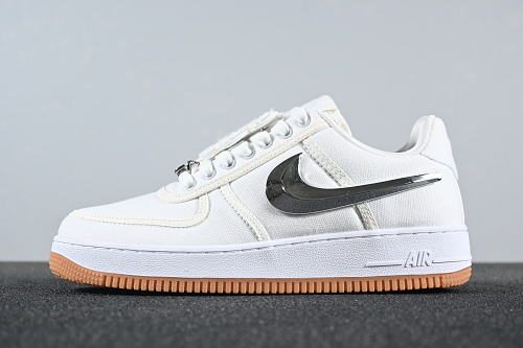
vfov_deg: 21.6
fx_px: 915
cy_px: 174
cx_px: 262
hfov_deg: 31.9
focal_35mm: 63
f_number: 5.6
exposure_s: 1/125
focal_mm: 42
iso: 1000
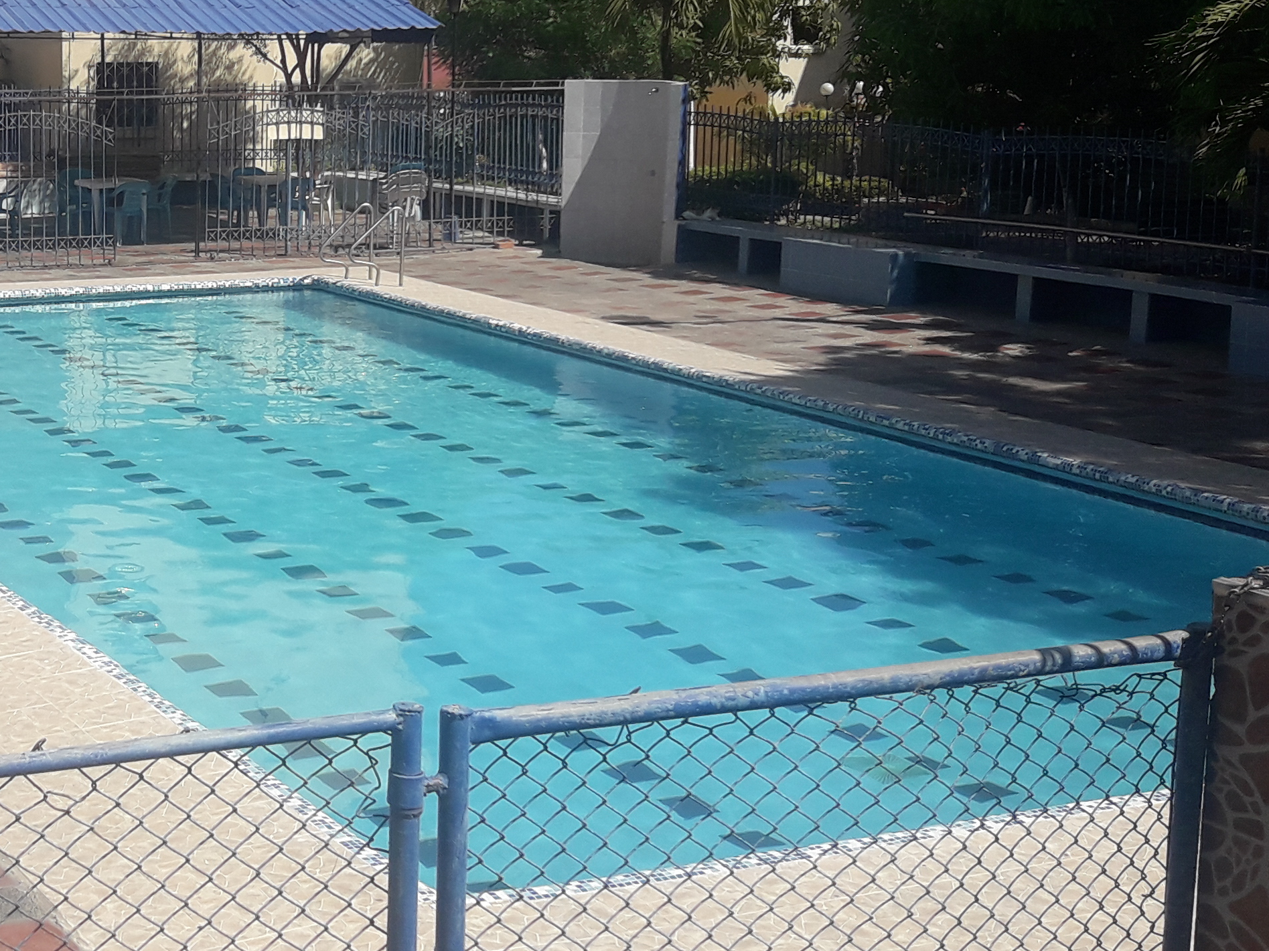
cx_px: 133
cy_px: 274
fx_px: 2236
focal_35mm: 61
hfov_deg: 30.3
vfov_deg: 23.8
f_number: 1.9
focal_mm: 3.7
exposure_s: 1/2232
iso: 40
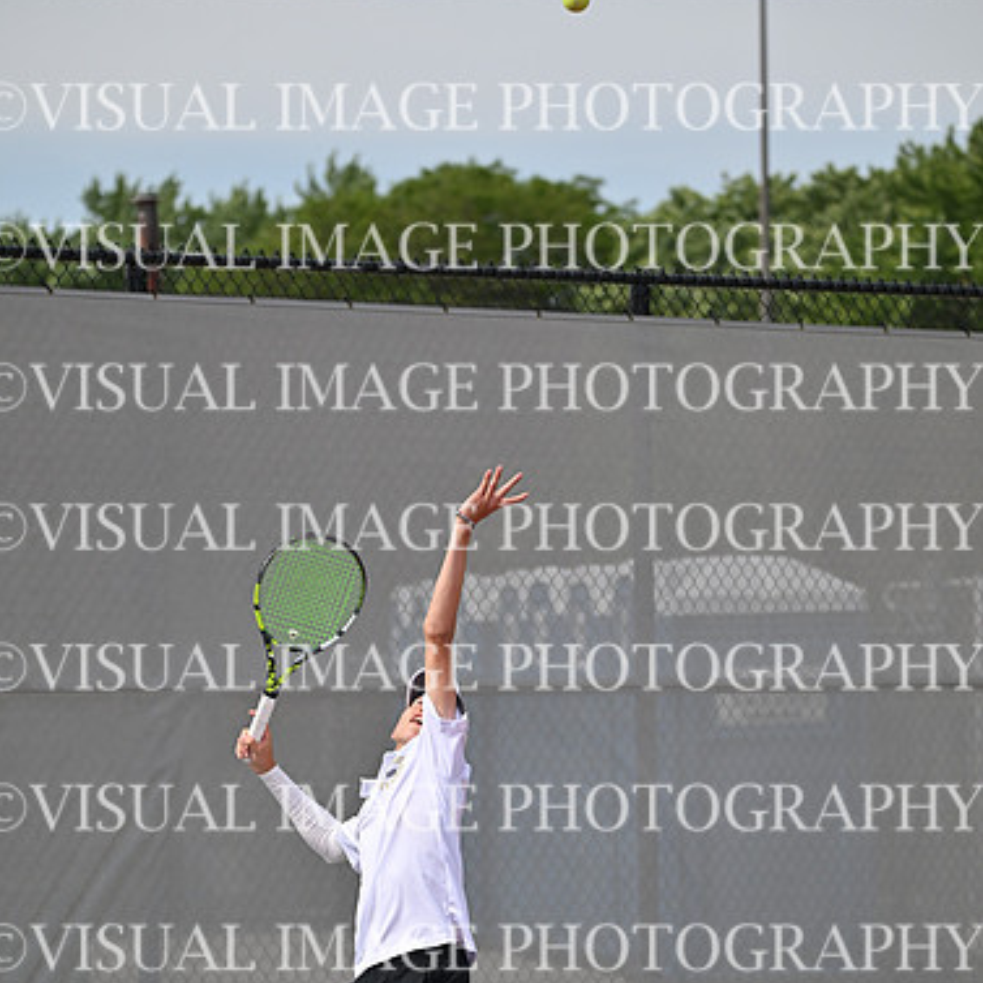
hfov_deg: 8.1
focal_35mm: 216
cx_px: 481
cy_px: 597
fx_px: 6940
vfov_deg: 8.1
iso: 640
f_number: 5.6
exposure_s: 1/5000
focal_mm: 165
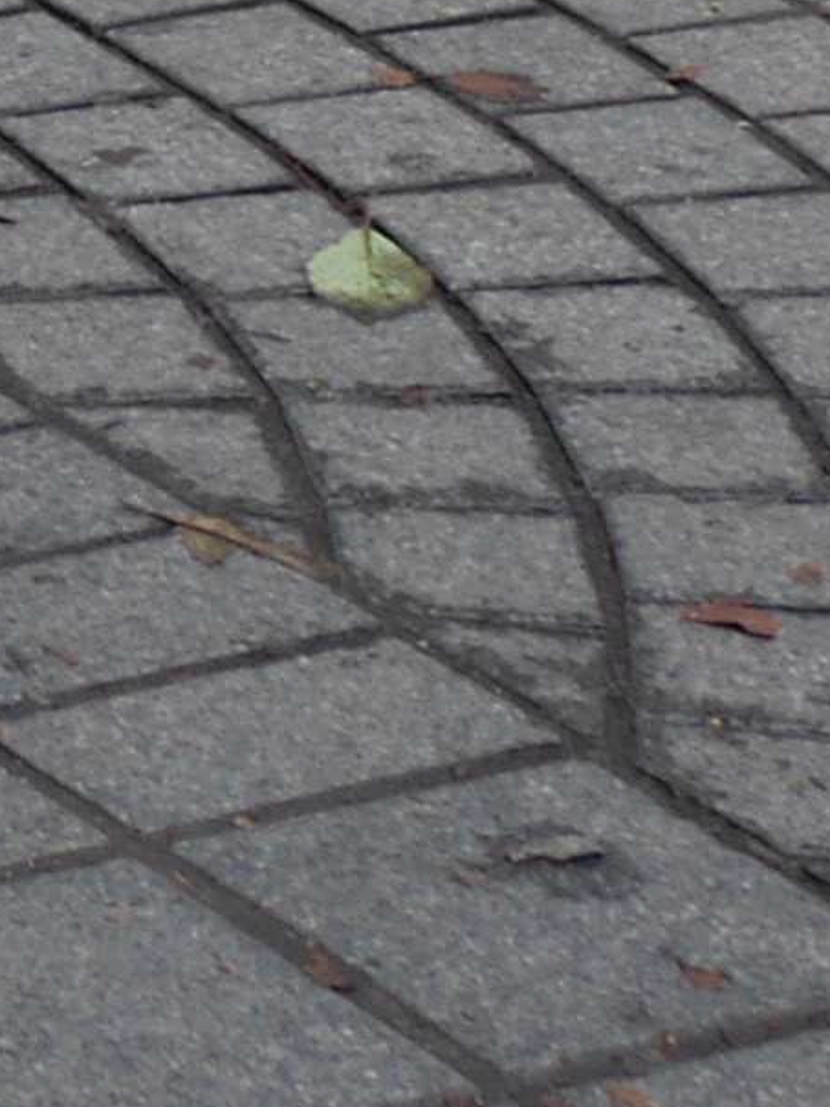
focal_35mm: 289
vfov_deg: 6.2
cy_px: -2384
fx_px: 9239
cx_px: -2098
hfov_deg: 4.8
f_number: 4.5
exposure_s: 1/125
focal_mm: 19
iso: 200
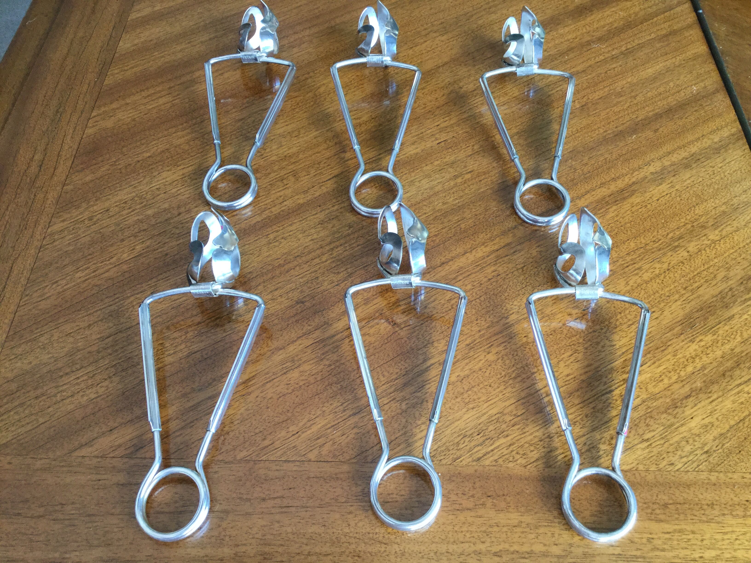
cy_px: 282
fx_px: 673
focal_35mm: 31
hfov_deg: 58.4
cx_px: 376
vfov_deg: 45.4
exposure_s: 1/33
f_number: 2.4
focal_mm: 3.3
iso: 50
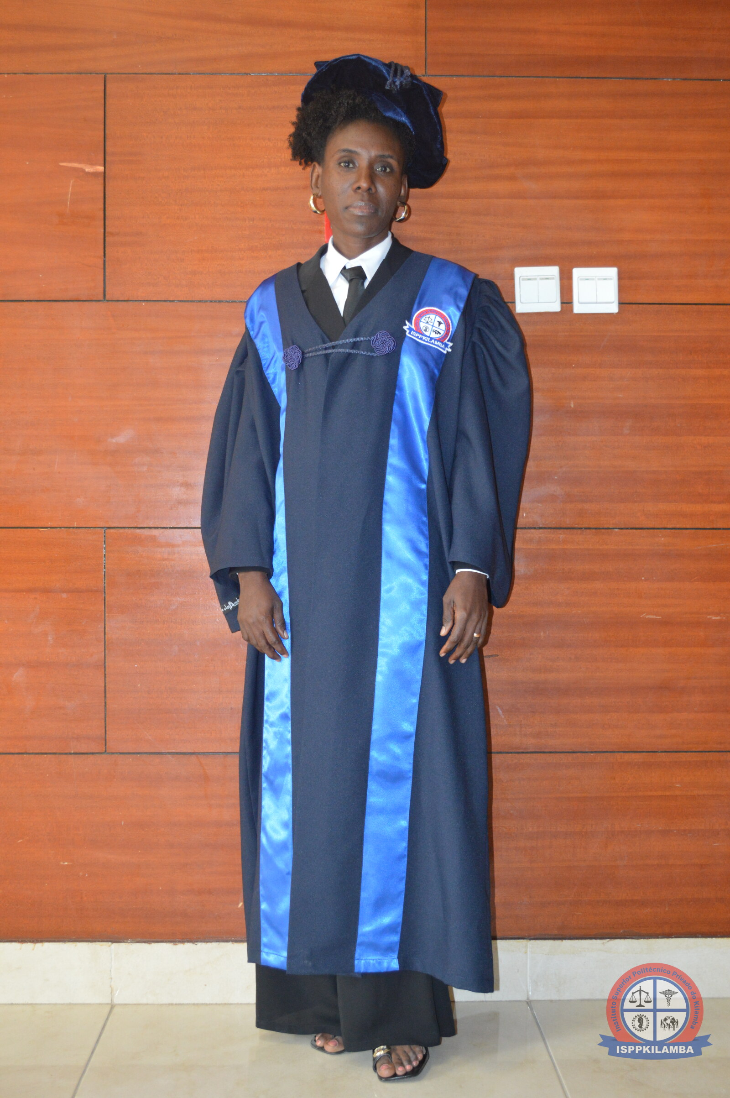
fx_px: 1325
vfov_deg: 45.0
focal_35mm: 44
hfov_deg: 30.8
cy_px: 549
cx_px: 365
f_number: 4.5
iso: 1400
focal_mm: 29
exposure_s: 1/60
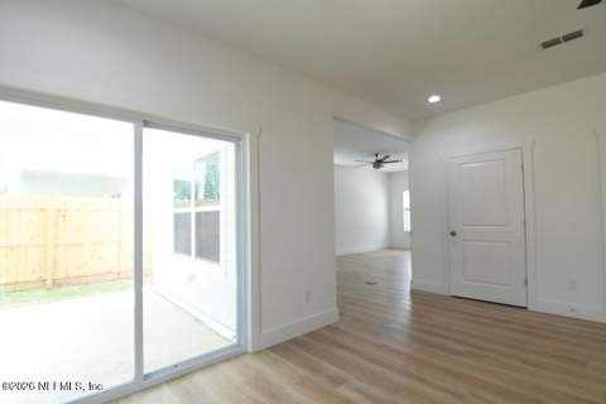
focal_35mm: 16
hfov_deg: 96.7
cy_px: 202
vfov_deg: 73.7
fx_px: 269
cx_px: 303
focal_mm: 11
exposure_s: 1/125
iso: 1000
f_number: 6.3
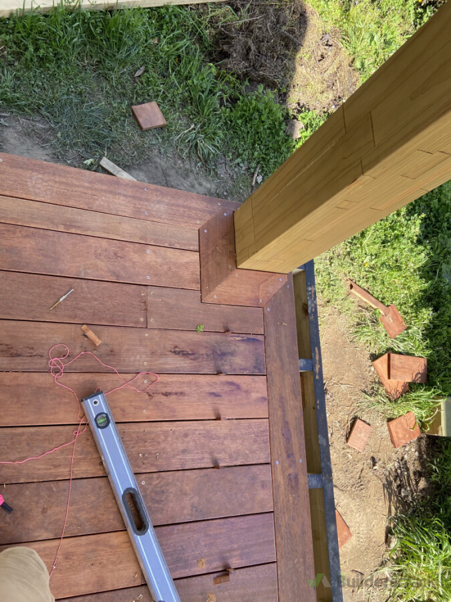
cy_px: 301
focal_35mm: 26
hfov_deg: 53.1
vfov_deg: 67.3
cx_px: 226
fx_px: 452
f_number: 1.8
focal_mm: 4.25
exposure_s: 1/252
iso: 32
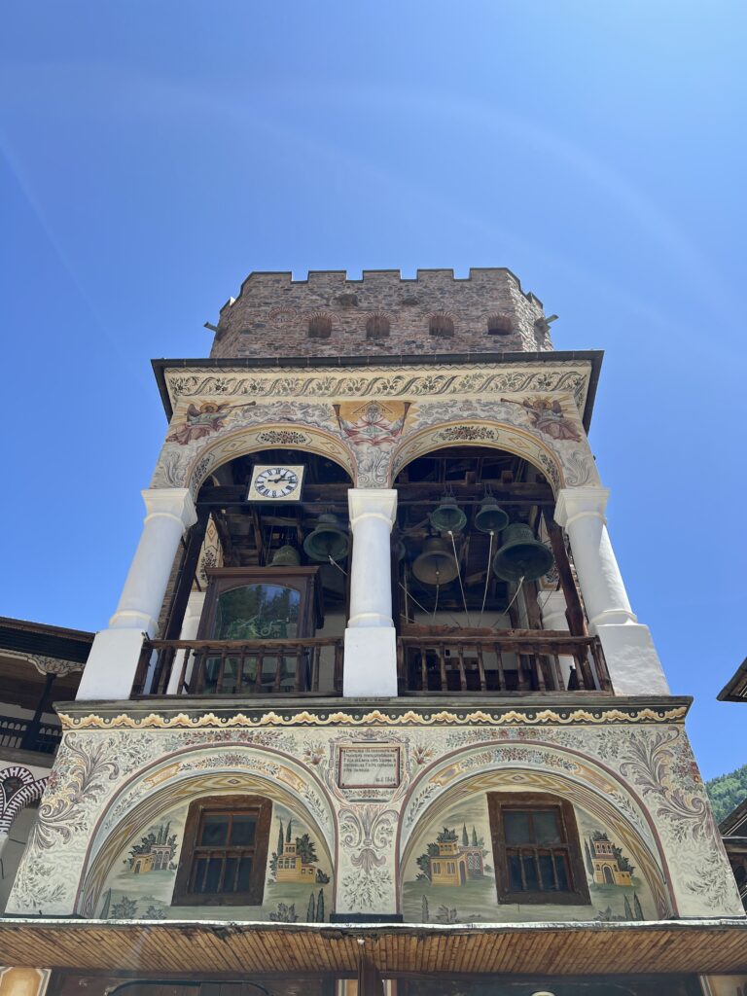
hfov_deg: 53.1
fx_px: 748
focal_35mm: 26
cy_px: 498
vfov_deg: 67.3
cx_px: 374
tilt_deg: +45.3
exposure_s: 1/1395
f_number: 1.5
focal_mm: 5.7
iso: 50
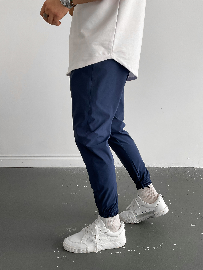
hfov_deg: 48.2
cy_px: 135
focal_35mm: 29
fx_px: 227
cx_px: 102
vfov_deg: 61.7
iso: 64
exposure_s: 1/90
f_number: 1.8
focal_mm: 3
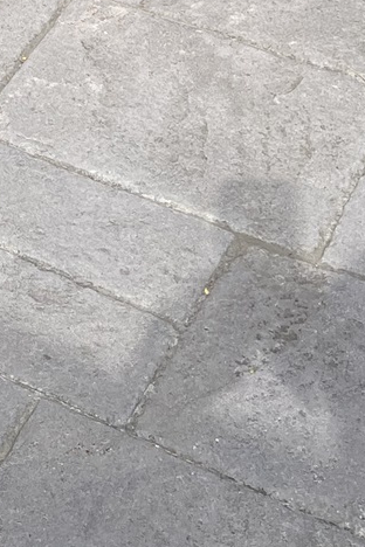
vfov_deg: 15.4
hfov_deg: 10.8
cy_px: -466
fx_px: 1703
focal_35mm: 112
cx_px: -441
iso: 32
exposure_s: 1/938
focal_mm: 5.1
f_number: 1.6
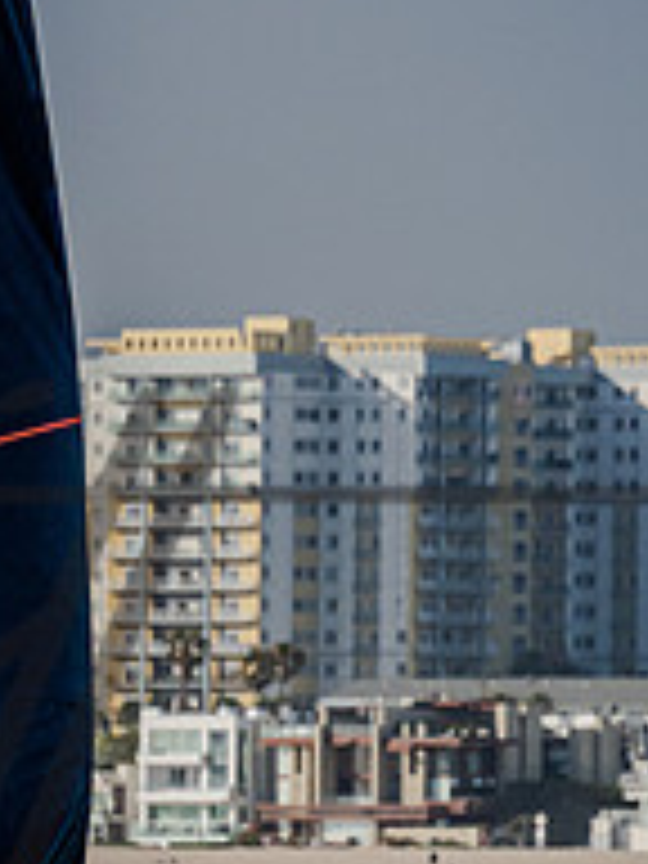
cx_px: -405
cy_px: 735
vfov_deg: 2.5
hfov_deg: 1.9
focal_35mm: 788
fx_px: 19668
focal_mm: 200
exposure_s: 1/1250
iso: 400
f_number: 6.3
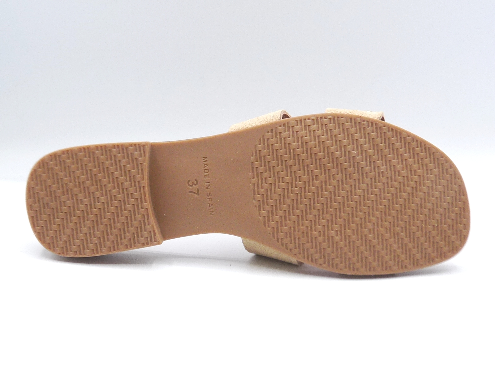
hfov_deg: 38.2
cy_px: 186
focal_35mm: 50
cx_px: 248
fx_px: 715
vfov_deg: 29.1
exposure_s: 1/200
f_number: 4
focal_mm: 4.9
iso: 100
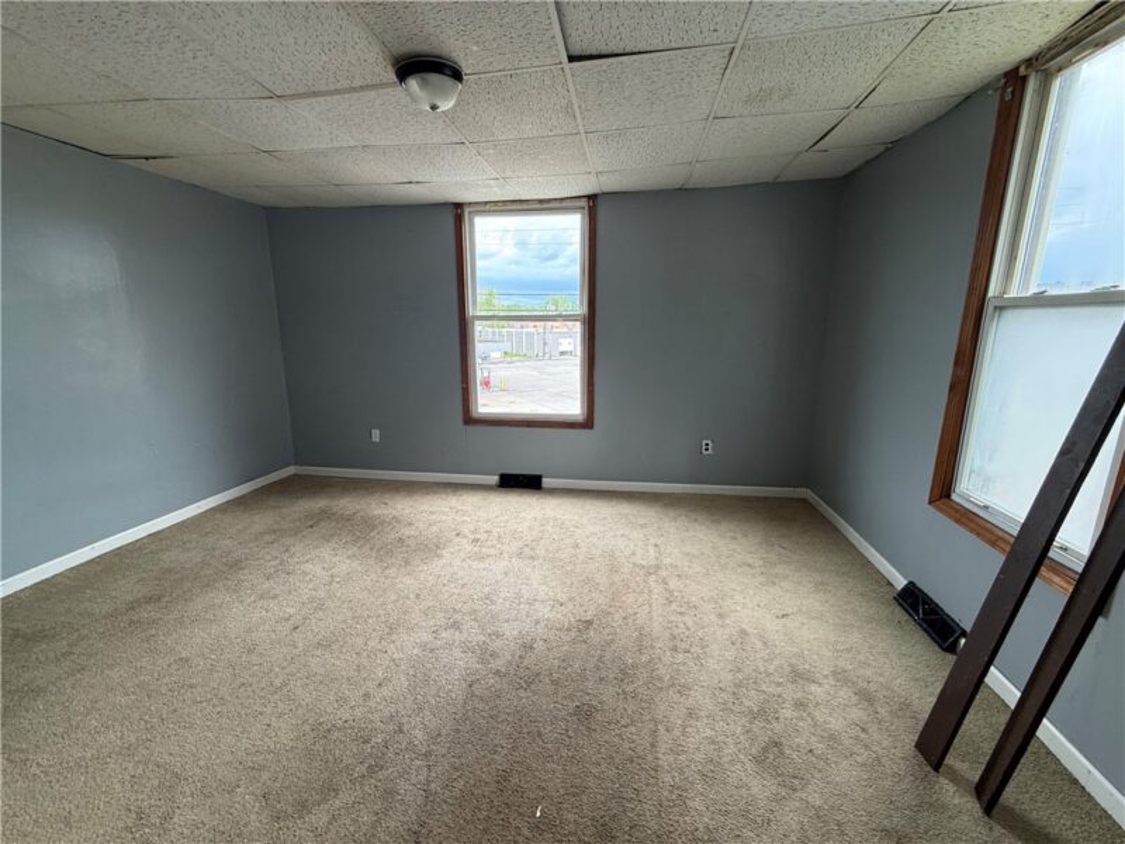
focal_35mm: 14
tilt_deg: -12.7
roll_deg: +0.0
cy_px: 422
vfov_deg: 85.7
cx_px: 562
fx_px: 455
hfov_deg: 102.1
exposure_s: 1/99
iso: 100
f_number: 2.2
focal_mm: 2.22
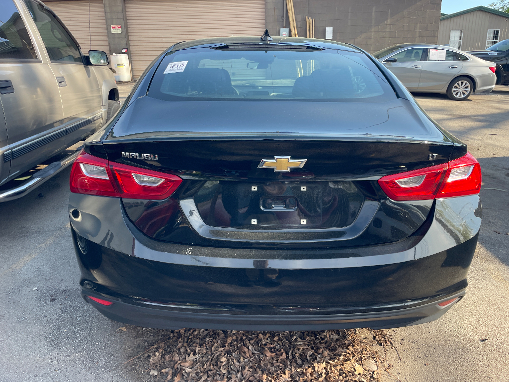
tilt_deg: -14.5
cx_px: 254
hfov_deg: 67.3
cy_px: 191
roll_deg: -0.3
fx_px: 382
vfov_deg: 53.1
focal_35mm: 26
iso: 32
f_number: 1.6
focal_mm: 4.2
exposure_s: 1/438
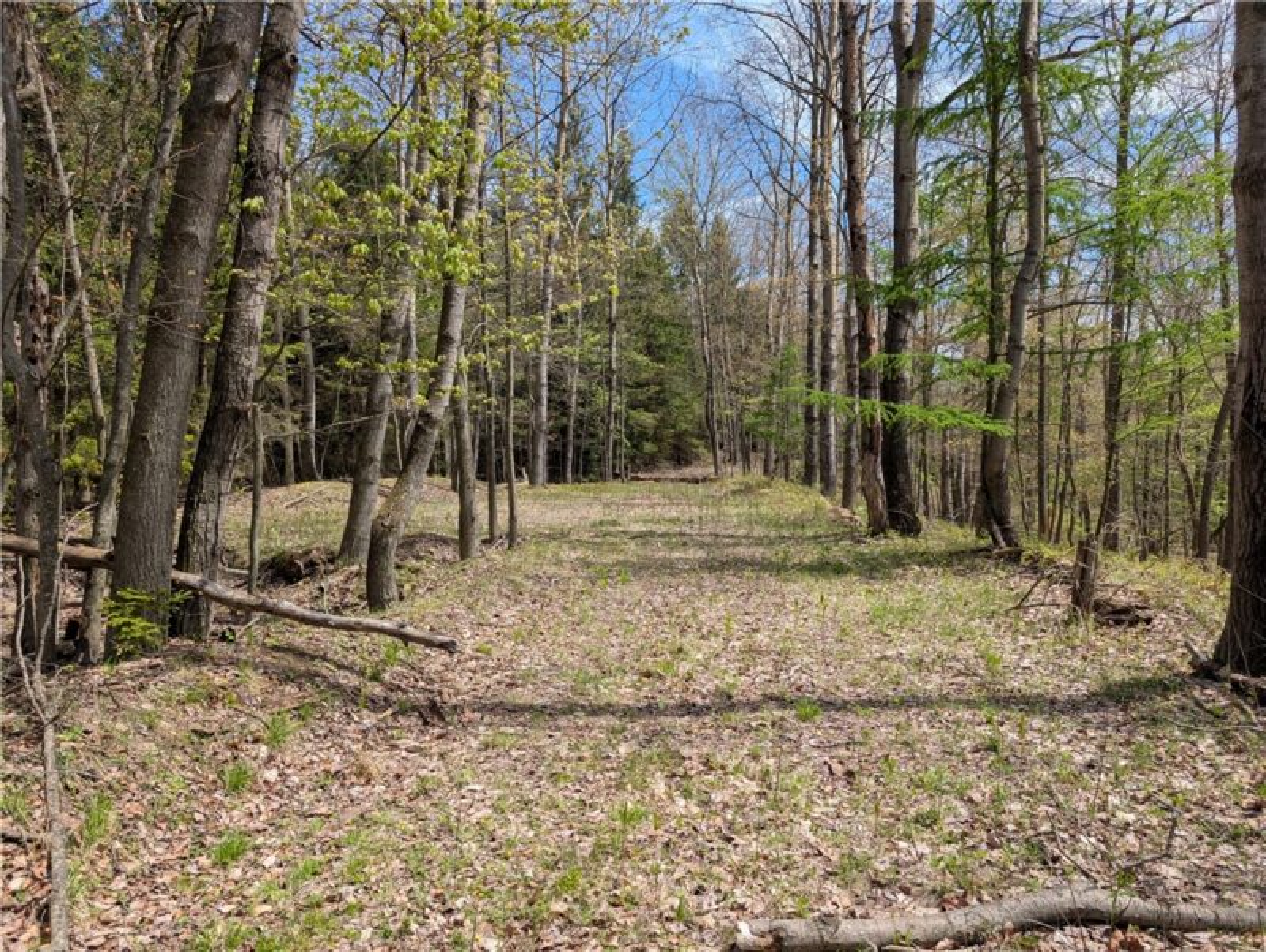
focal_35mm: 24
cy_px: 476
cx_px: 633
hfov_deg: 71.5
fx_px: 879
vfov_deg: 56.9
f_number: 1.68
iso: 19
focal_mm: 6.9
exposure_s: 1/470
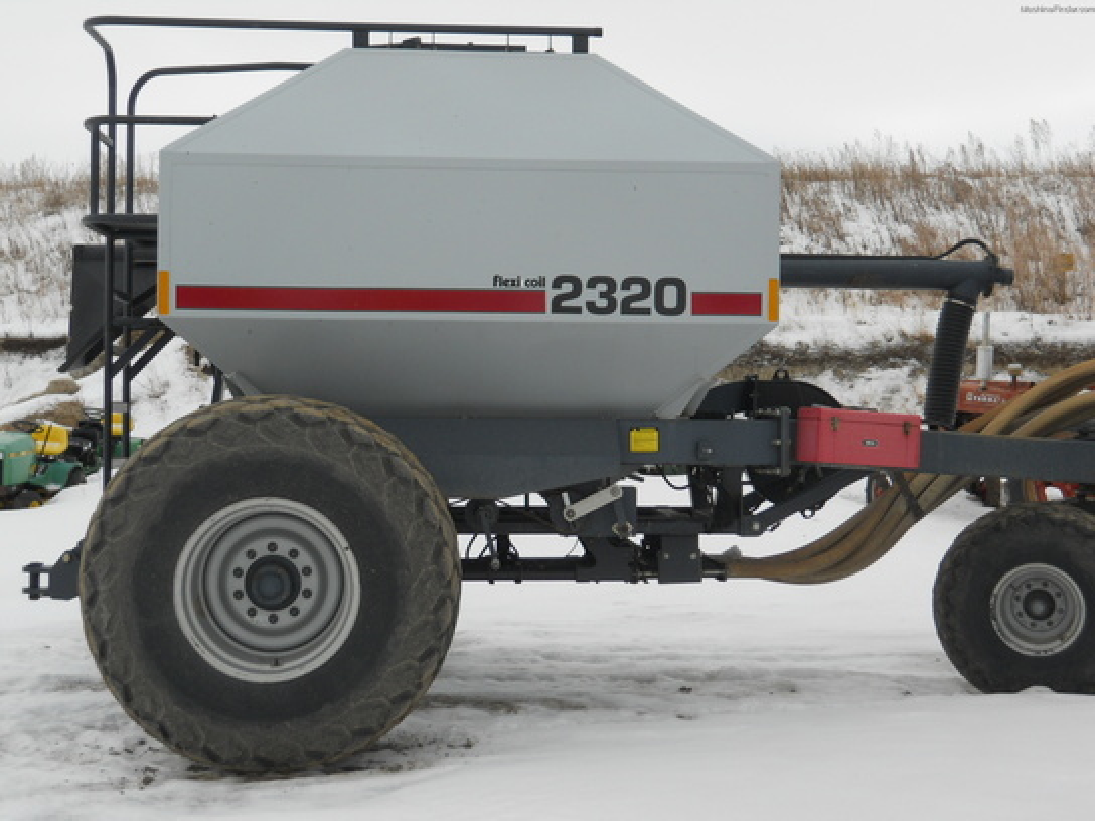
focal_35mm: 54
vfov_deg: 27.0
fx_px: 1708
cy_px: 410
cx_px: 548
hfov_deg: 35.5
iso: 80
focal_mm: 9.6
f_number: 3.7
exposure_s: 1/320
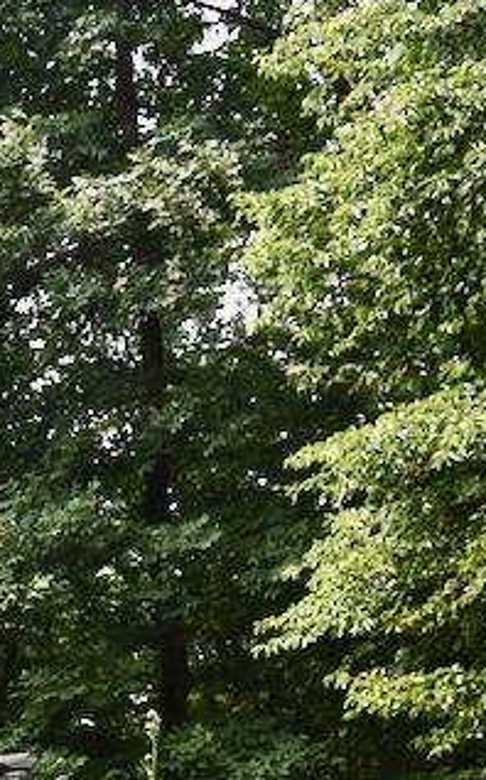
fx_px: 3145
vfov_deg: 13.9
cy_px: 802
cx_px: -641
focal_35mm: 148
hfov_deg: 8.2
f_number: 8
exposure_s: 1/160
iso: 100
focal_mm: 32
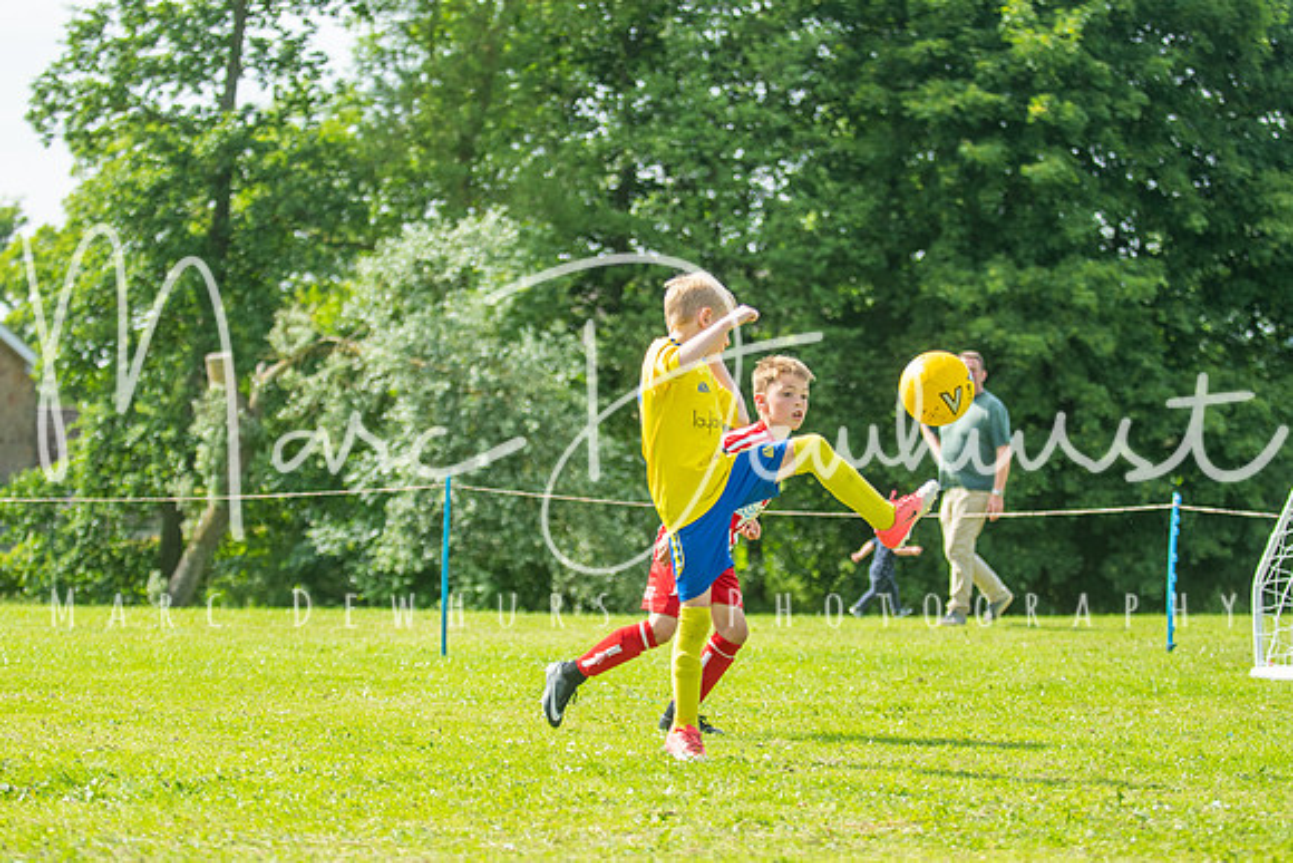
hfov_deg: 19.5
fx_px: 3772
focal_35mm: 105
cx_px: 646
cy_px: 432
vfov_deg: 13.0
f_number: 3.2
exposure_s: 1/1250
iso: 250
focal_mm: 70
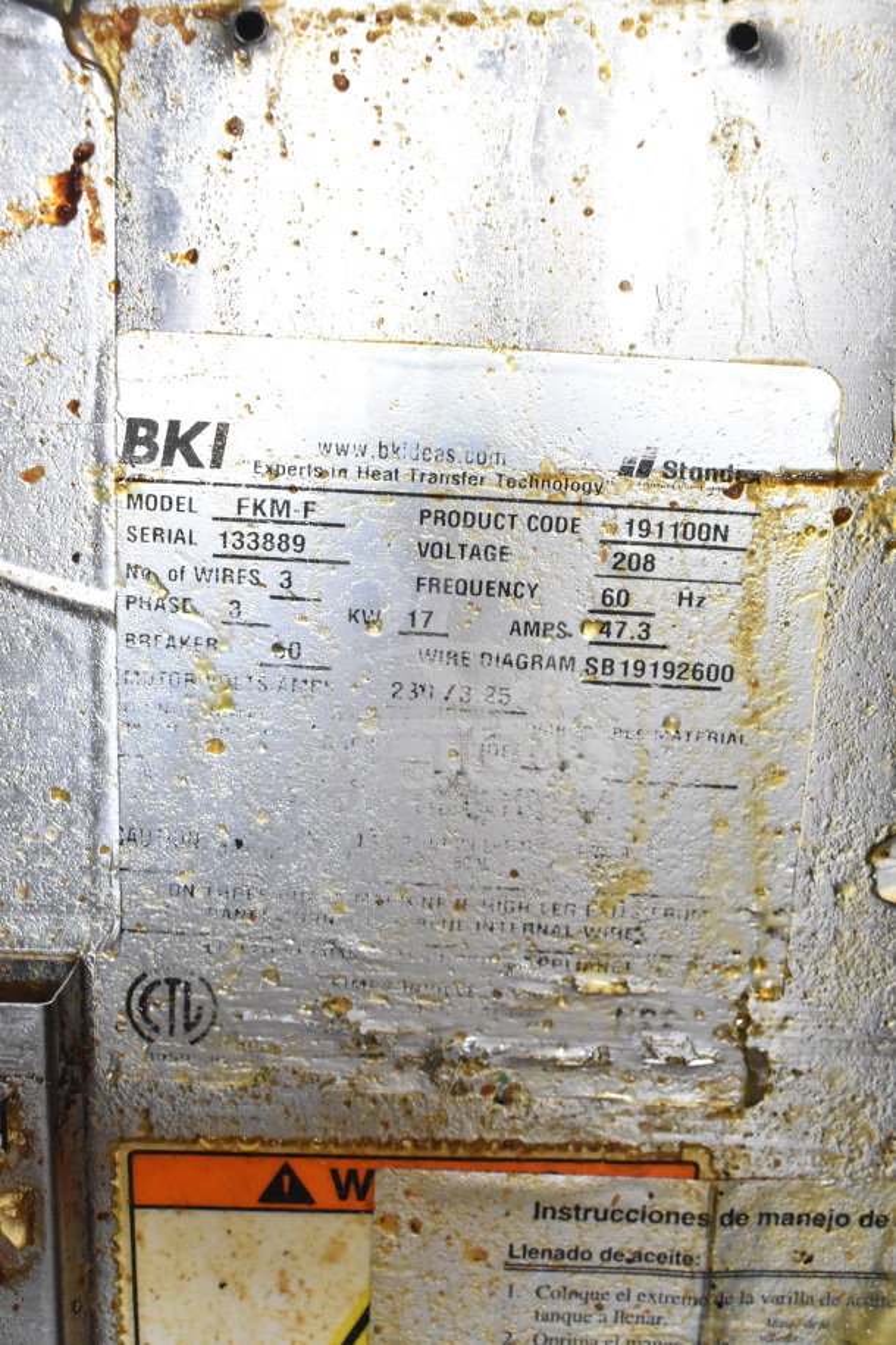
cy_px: 672
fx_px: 1456
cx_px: 448
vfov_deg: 49.6
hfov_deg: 34.2
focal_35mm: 39
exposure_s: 1/160
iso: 6400
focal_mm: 26
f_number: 6.3
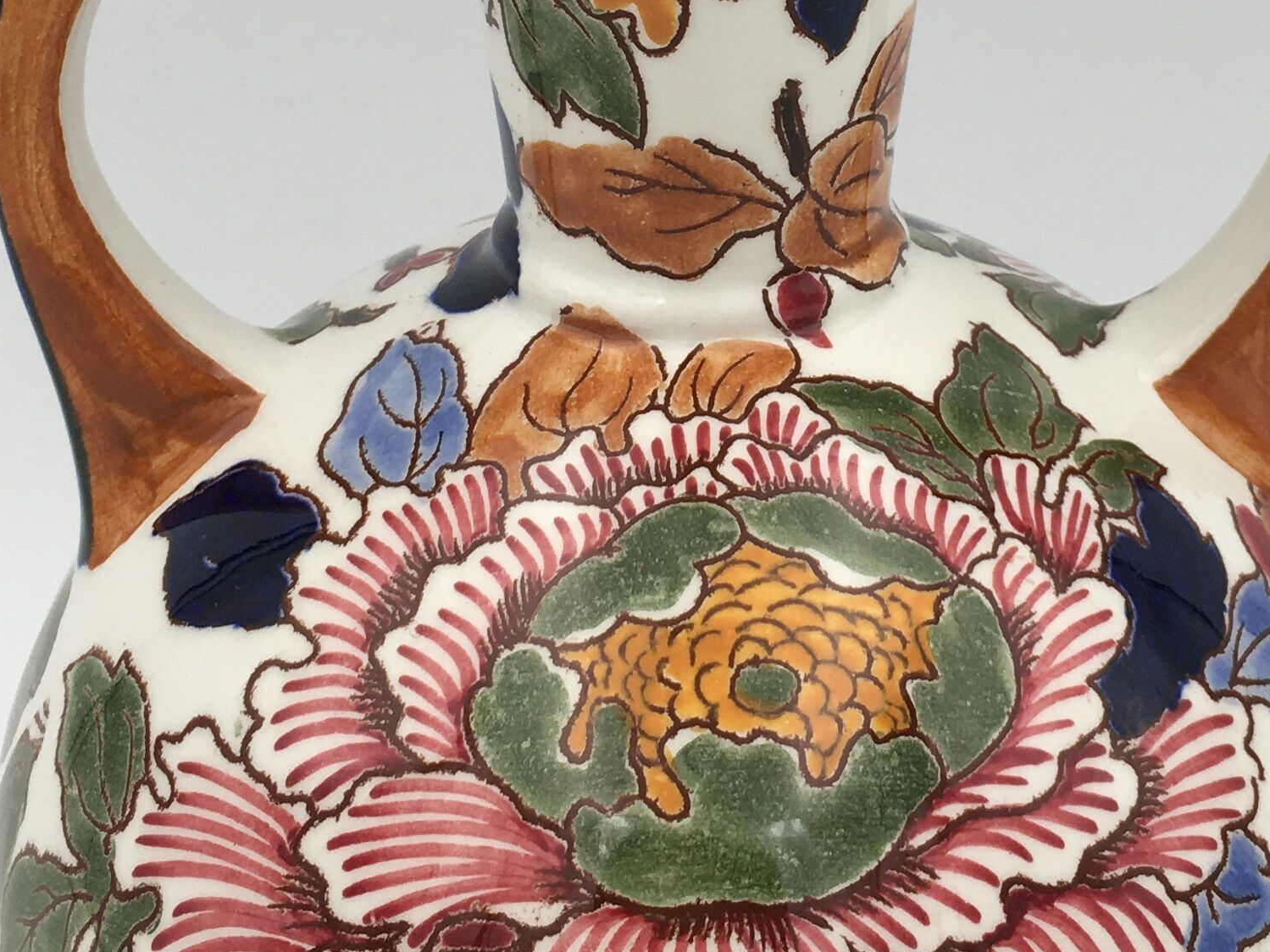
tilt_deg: -17.9
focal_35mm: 78
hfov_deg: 25.0
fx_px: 2861
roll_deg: +0.2
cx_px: 782
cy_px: 49
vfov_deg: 18.5
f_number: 2.2
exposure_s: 1/100
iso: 25
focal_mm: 4.15
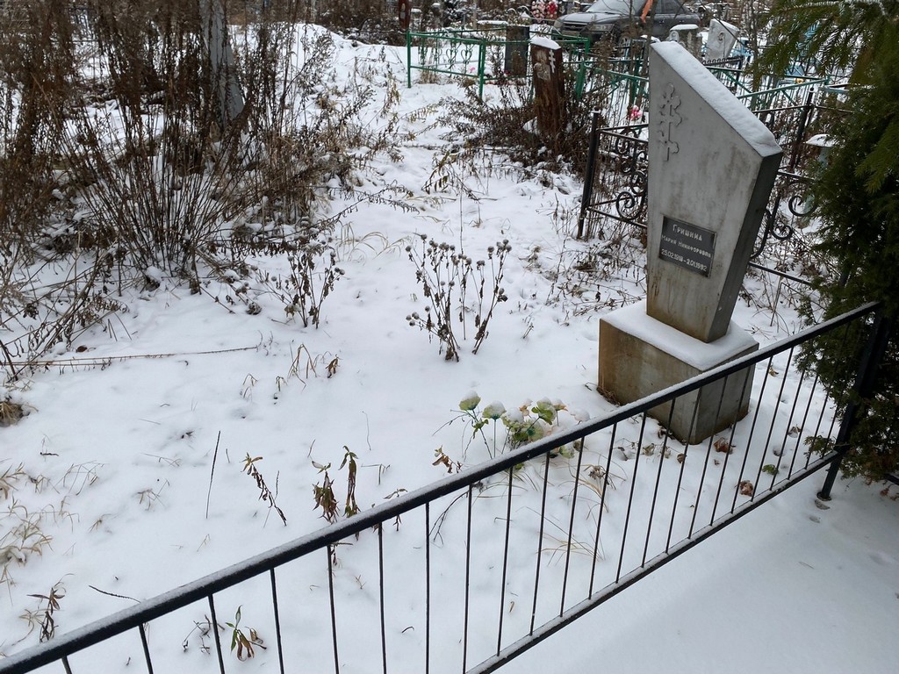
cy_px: 337
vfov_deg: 53.1
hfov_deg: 67.3
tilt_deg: -27.7
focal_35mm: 26
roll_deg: -2.6
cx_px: 450
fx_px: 675
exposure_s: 1/195
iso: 32
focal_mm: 4.25
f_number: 1.8
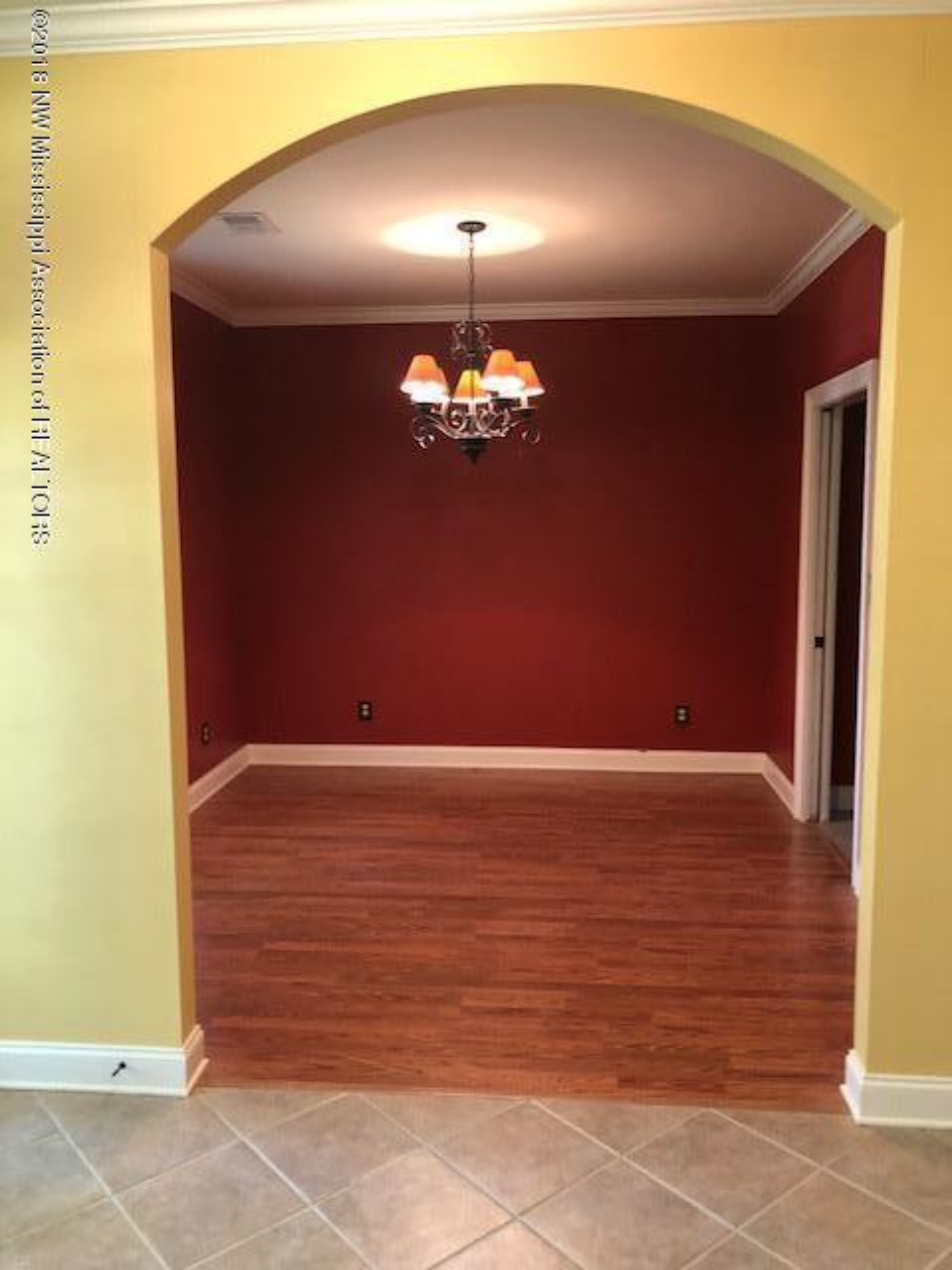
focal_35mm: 28
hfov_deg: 49.7
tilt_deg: -7.9
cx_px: 476
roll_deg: +0.0
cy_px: 635
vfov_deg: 63.4
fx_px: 1027
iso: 80
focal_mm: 3.99
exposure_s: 1/15
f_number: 1.8
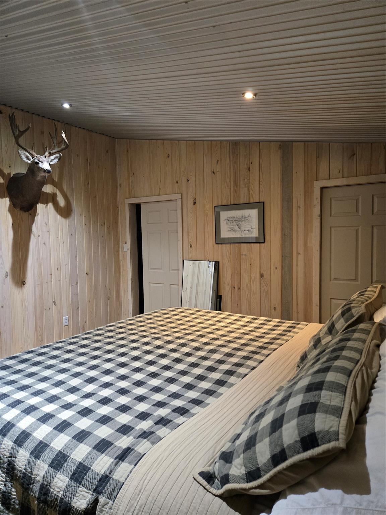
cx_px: 193
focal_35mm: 23
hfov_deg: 58.9
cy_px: 258
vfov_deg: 73.9
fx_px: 342
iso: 800
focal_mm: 5.4
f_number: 1.8
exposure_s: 1/60
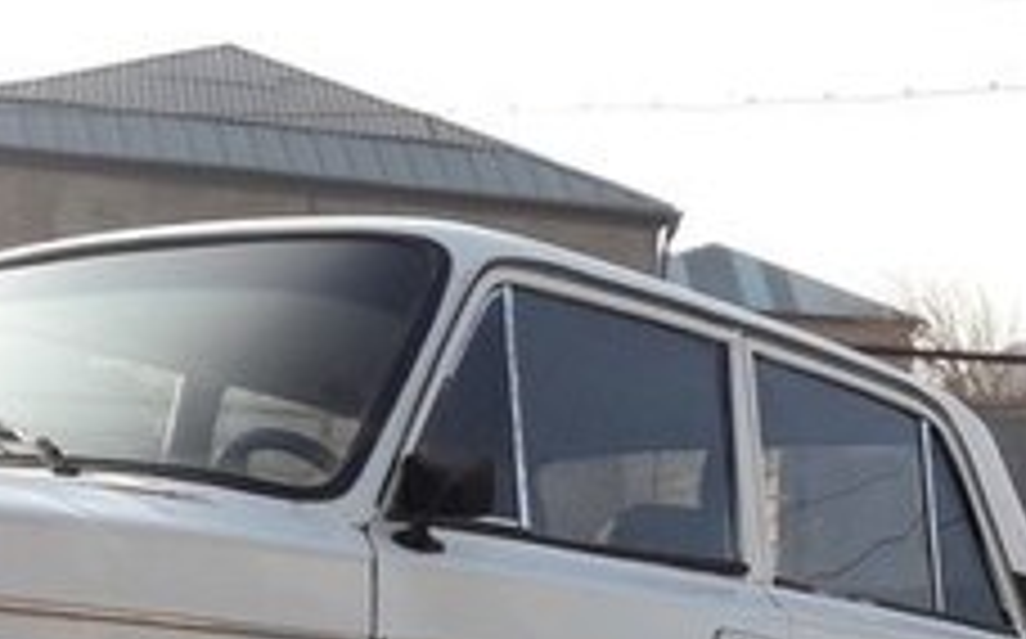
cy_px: 785
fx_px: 2402
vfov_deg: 14.6
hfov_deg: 23.9
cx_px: 724
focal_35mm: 86
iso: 40
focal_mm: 3.7
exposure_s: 1/771
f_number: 1.9
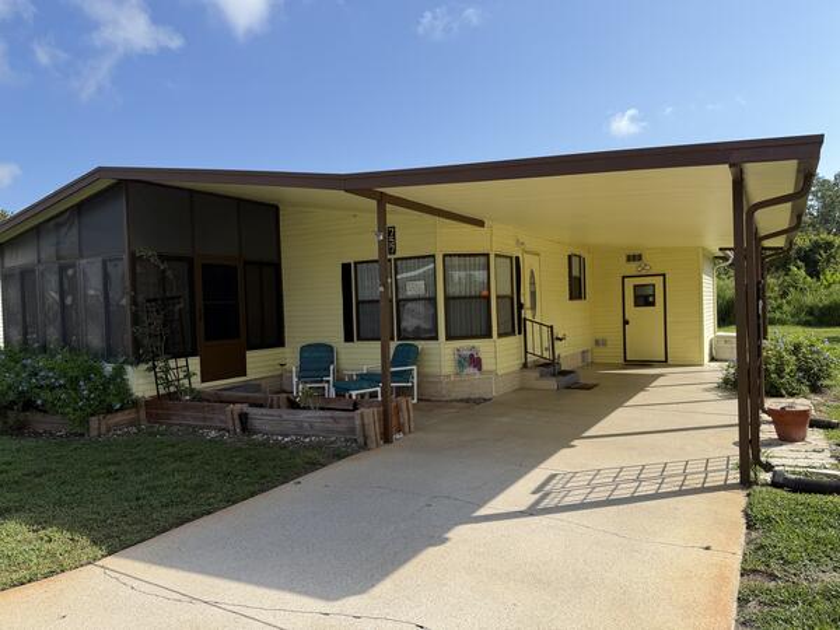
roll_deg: +2.1
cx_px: 420
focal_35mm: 24
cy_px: 315
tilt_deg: -1.3
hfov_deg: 71.6
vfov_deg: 56.8
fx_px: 582
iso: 80
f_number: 1.78
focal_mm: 6.76
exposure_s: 1/3584
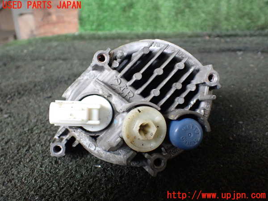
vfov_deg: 46.8
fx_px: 232
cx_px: 134
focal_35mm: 30
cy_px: 100
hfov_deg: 60.0
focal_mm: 5.4
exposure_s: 1/125
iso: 640
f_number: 2.3
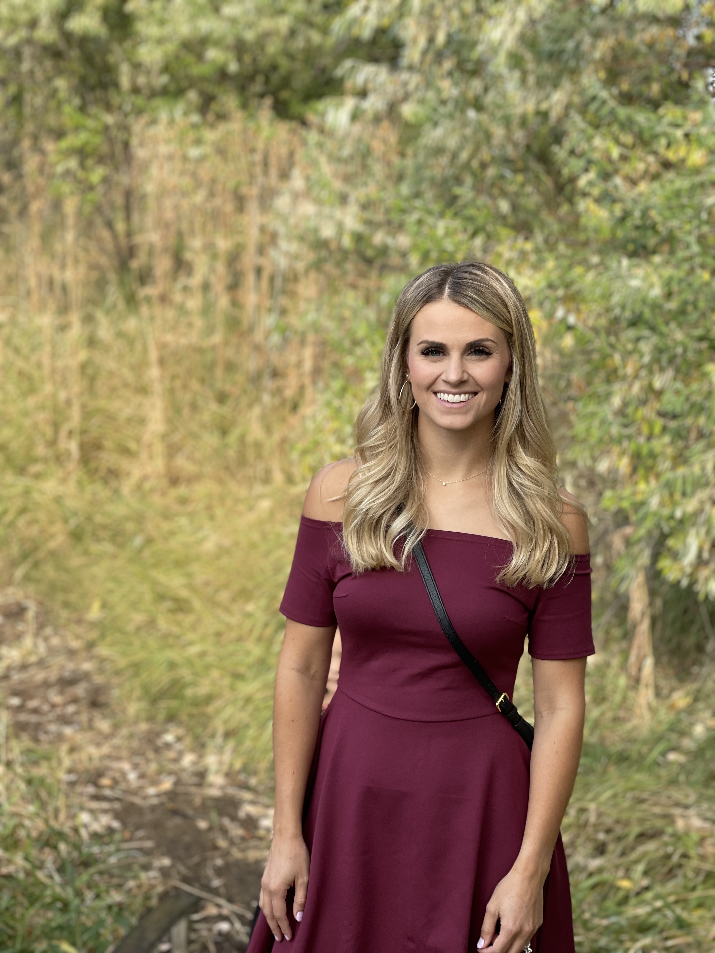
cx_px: 358
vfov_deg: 30.3
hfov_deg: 22.9
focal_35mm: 64
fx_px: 1763
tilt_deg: -7.6
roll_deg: -4.1
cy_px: 476
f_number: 2.2
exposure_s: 1/120
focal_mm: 7.5
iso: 32
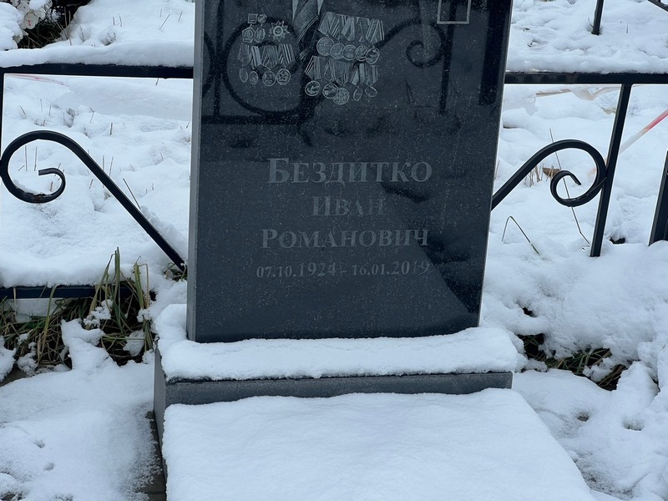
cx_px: 334
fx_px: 1486
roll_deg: -4.1
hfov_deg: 25.3
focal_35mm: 77
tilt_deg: -24.1
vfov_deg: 19.1
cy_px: 250
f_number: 2.8
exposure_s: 1/99
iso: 32
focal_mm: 9
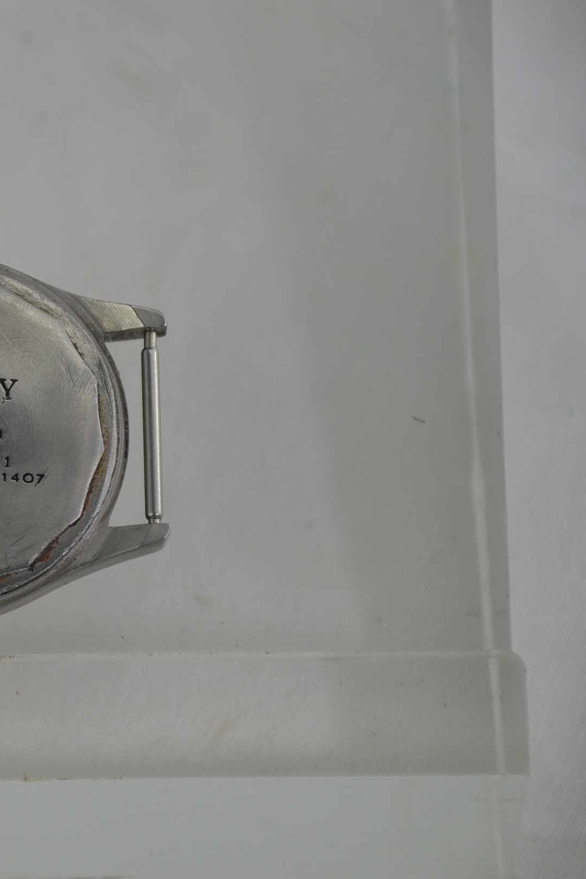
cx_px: -37
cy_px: 439
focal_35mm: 306
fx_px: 7465
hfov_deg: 4.5
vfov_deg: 6.7
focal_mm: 135
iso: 400
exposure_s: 1/320
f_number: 5.6
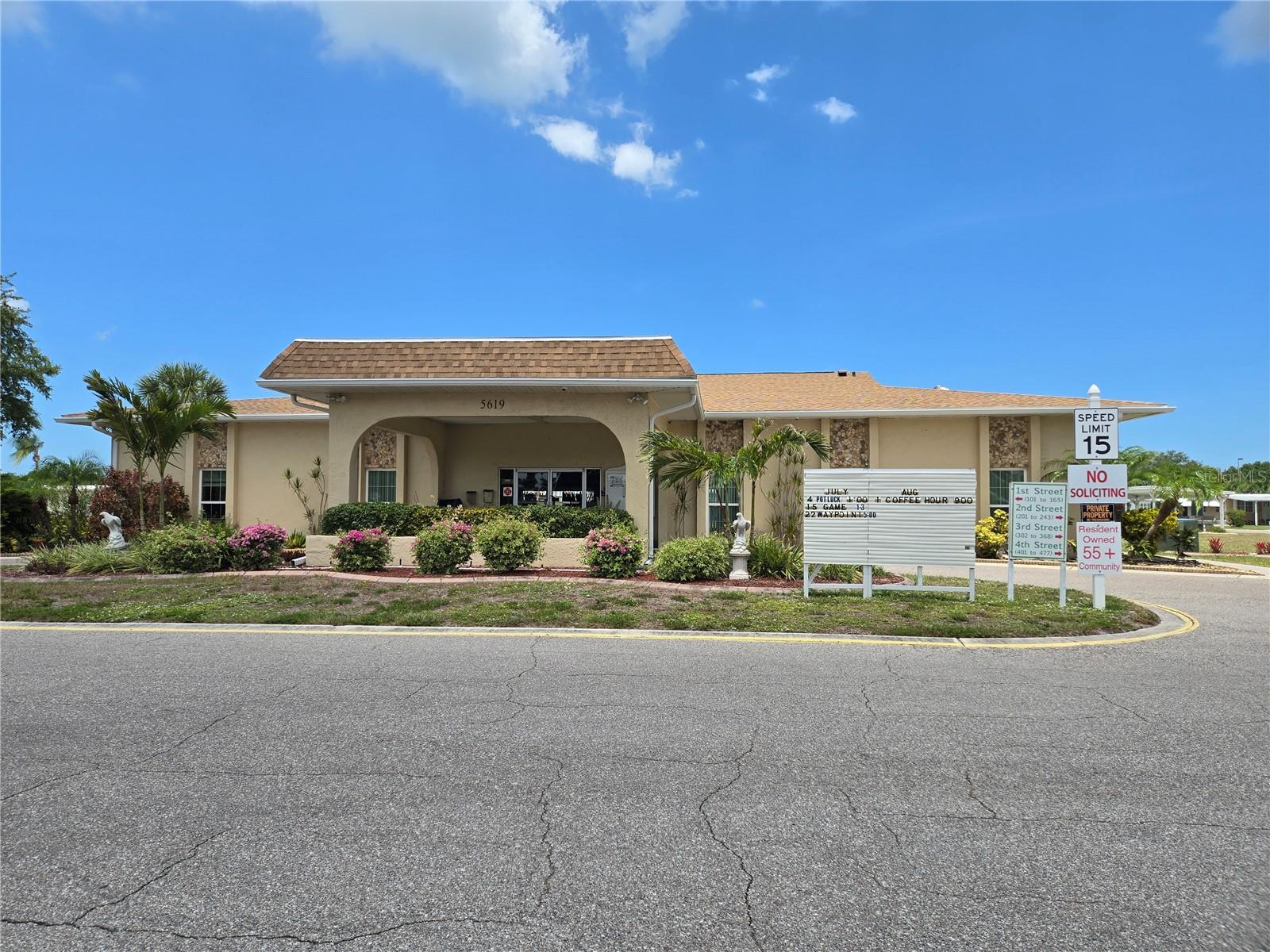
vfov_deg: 58.9
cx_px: 635
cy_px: 476
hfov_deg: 73.9
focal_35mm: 23
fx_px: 844
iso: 25
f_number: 1.8
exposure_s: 1/1925
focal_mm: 5.4
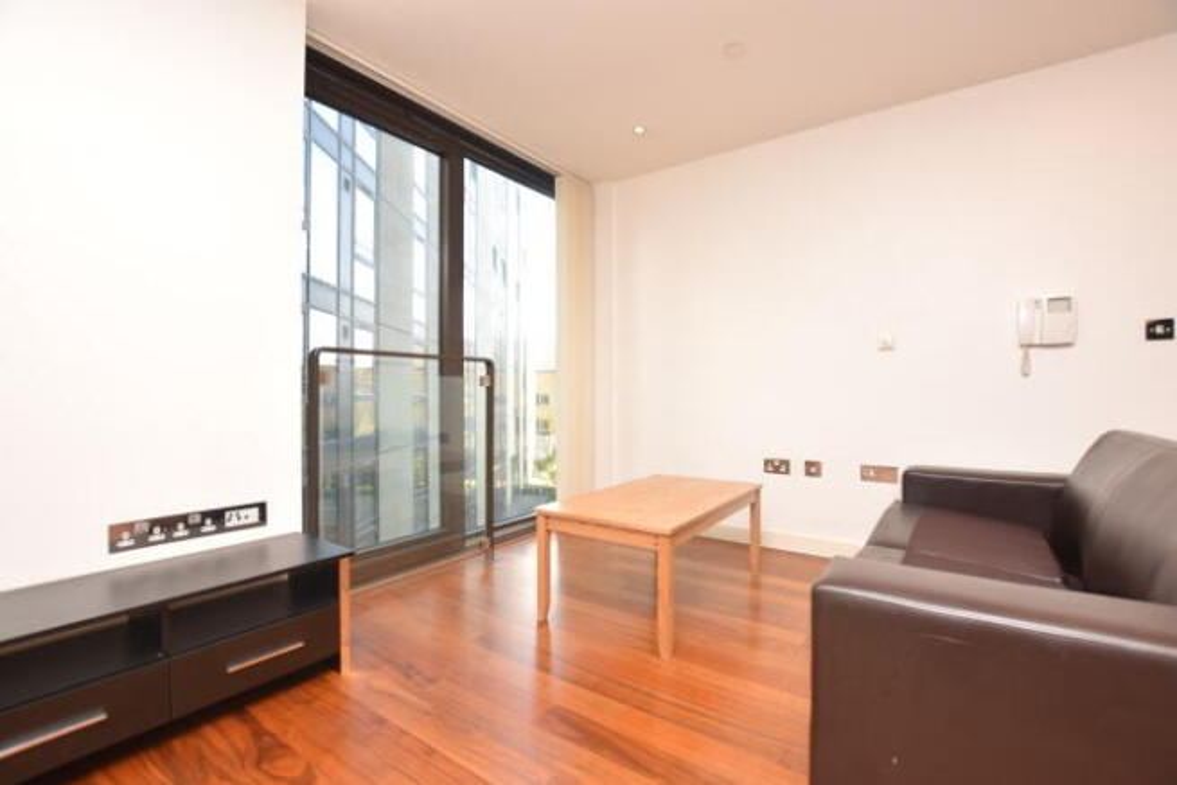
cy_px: 392
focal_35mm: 15
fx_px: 490
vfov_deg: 77.4
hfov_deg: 100.4
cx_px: 588
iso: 560
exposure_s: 1/125
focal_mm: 10
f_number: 5.6
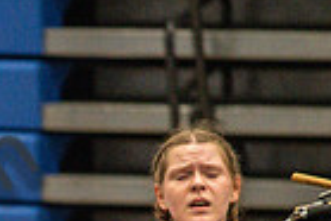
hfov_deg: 1.9
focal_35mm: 1056
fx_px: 9719
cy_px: 407
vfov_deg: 1.3
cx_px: -239
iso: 5600
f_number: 4
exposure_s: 1/500
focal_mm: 200
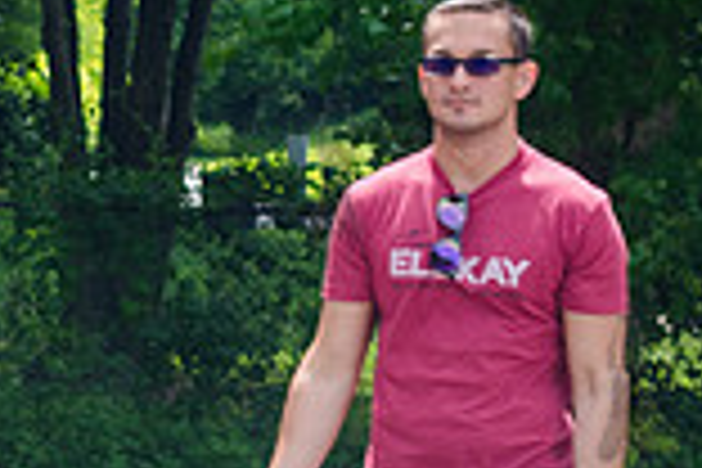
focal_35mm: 184
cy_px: 204
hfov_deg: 10.6
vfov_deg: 7.5
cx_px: -465
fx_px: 3588
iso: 200
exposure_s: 1/640
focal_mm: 35
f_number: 4
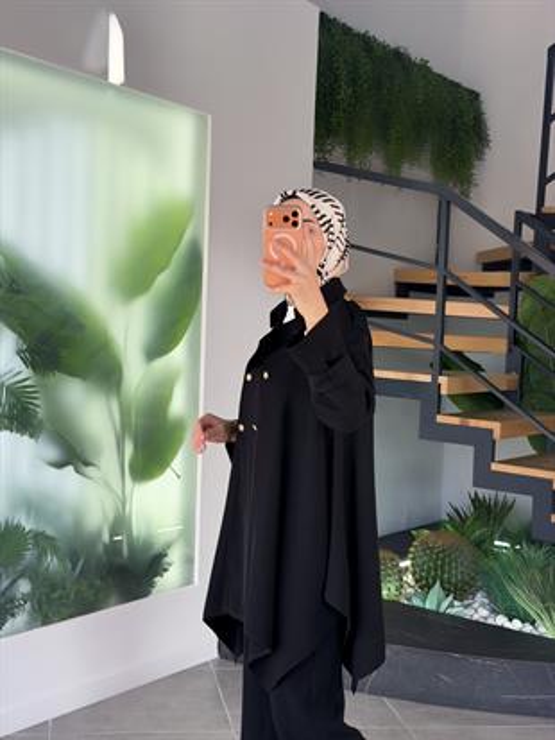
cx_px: 278
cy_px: 370
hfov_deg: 30.3
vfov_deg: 39.6
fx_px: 1026
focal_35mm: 48
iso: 64
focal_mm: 6.76
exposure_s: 1/339
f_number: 1.78
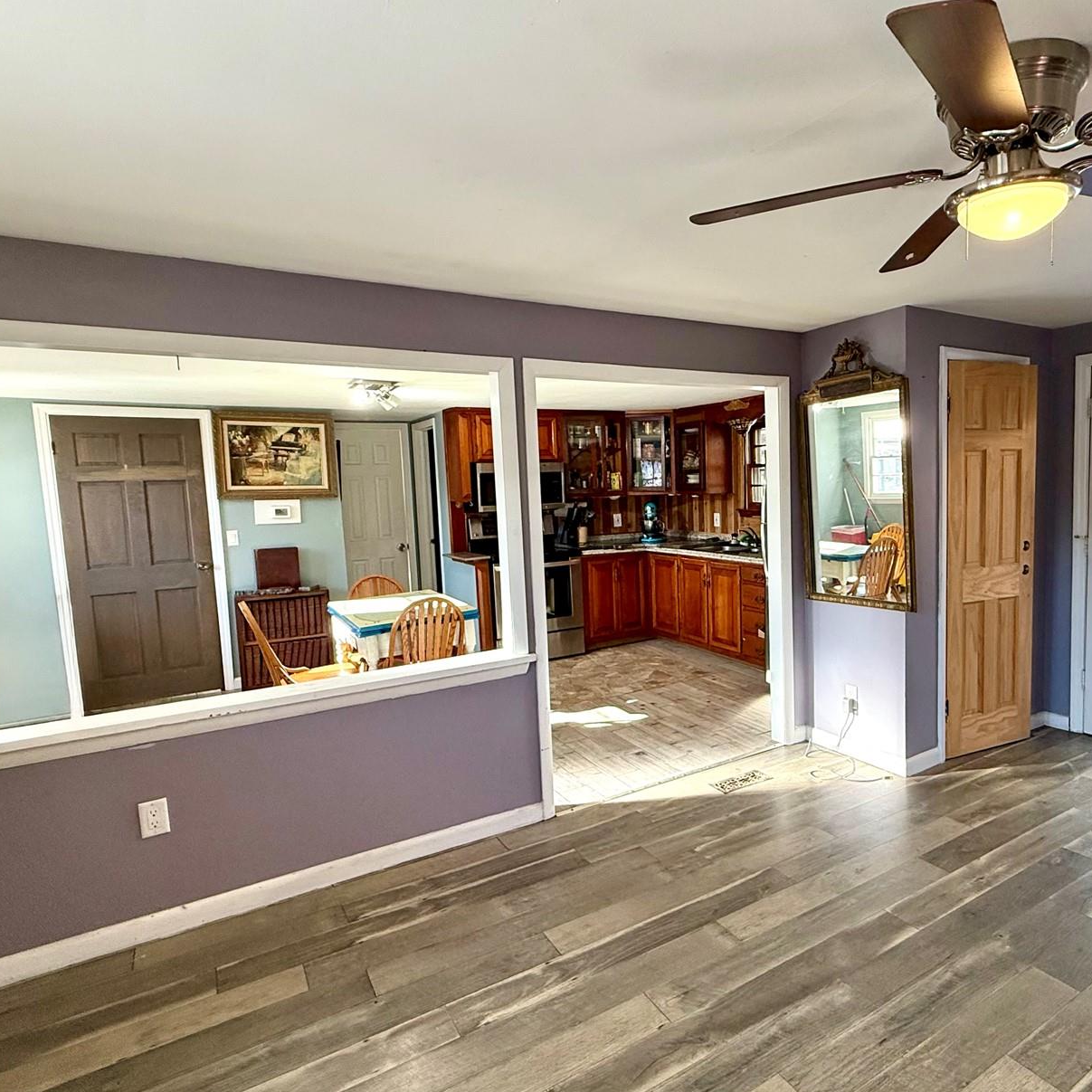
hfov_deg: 70.4
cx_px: 714
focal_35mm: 21
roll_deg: +1.8
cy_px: 549
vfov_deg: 72.1
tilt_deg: -4.4
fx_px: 749
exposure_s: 1/120
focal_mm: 2.22
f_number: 2.2
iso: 160
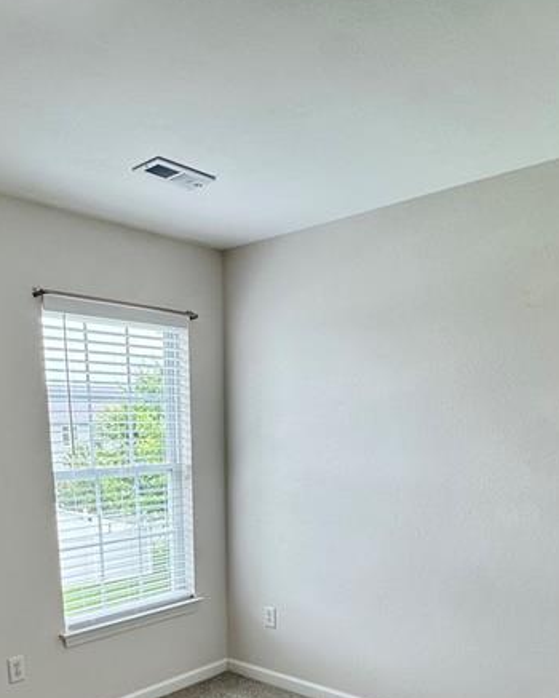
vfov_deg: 51.0
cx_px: 198
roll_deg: +1.0
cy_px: 591
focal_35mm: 32
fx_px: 661
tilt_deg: -13.9
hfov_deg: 45.3
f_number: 2.2
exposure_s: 1/120
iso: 40
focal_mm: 2.22
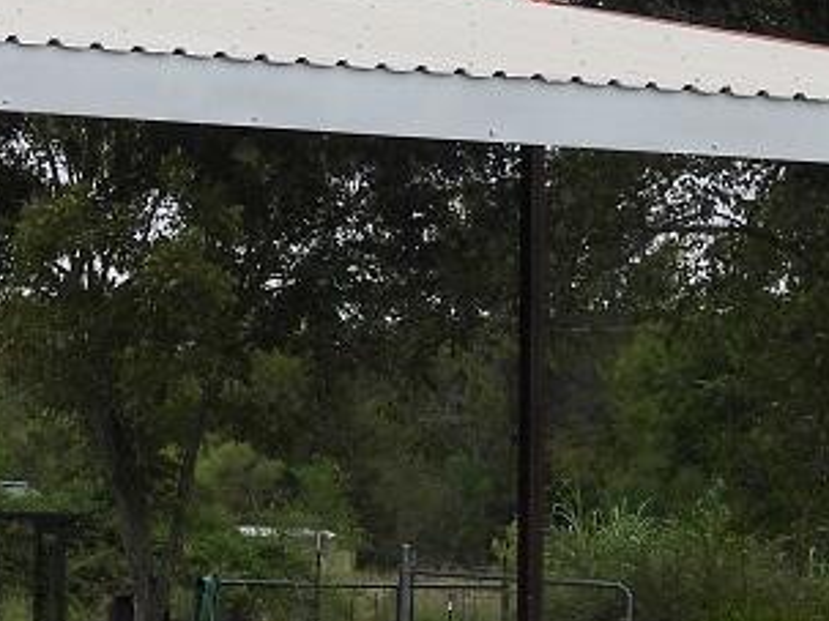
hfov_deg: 7.1
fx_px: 6631
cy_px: 364
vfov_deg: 5.4
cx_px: 47
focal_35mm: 277
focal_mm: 12.5
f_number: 3.5
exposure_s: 1/800
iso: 100
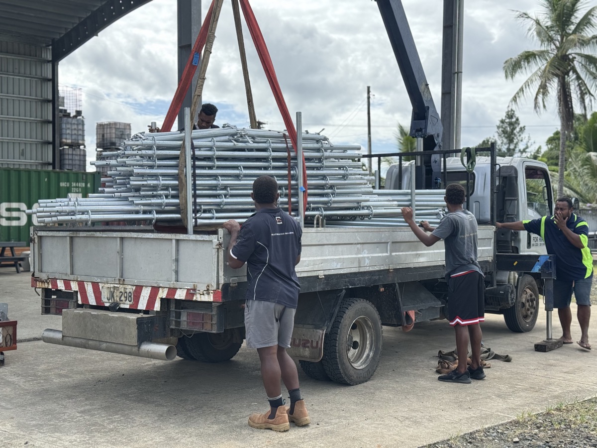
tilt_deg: -0.3
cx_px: 298
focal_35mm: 48
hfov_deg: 39.7
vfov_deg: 30.3
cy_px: 224
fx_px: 828
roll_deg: -0.7
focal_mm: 6.76
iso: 64
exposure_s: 1/1193
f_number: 1.78
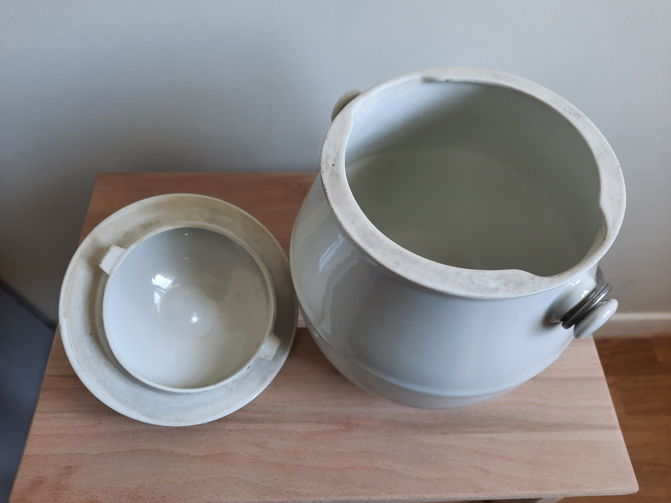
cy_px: 252
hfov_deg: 69.4
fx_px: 485
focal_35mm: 25
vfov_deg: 54.9
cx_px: 336
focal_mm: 4.6
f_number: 2
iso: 200
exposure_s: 1/50
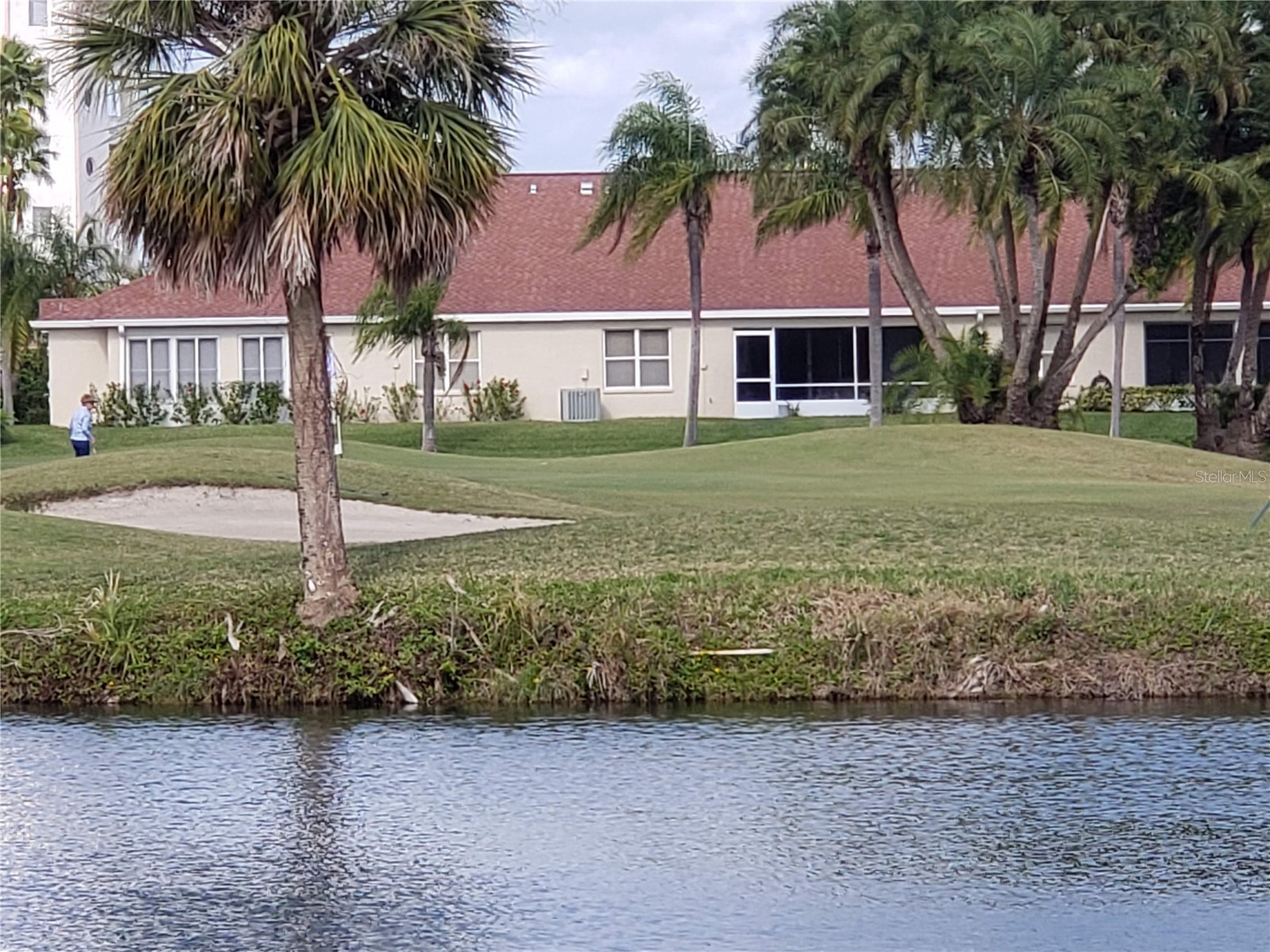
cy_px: 476
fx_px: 1908
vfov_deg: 28.0
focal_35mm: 52
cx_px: 635
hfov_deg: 36.8
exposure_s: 1/500
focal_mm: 6
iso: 32
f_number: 2.4
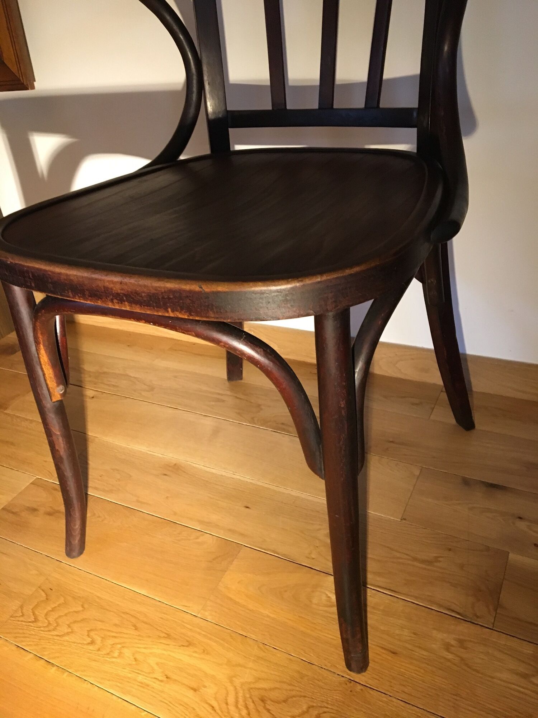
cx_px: 269
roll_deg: +8.0
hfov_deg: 48.2
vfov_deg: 61.7
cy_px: 359
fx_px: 601
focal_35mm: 29
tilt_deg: -31.0
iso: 200
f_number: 2.2
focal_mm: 4.15
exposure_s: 1/20
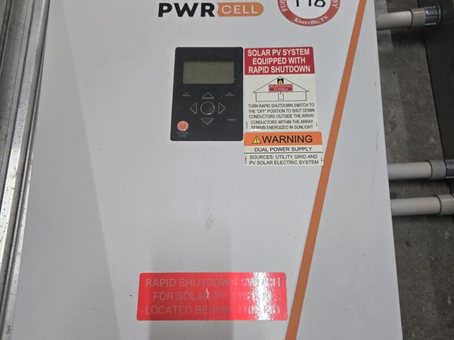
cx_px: 227
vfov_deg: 58.9
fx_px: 302
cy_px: 170
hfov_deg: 73.9
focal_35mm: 23
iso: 250
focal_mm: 5.4
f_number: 1.8
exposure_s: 1/120
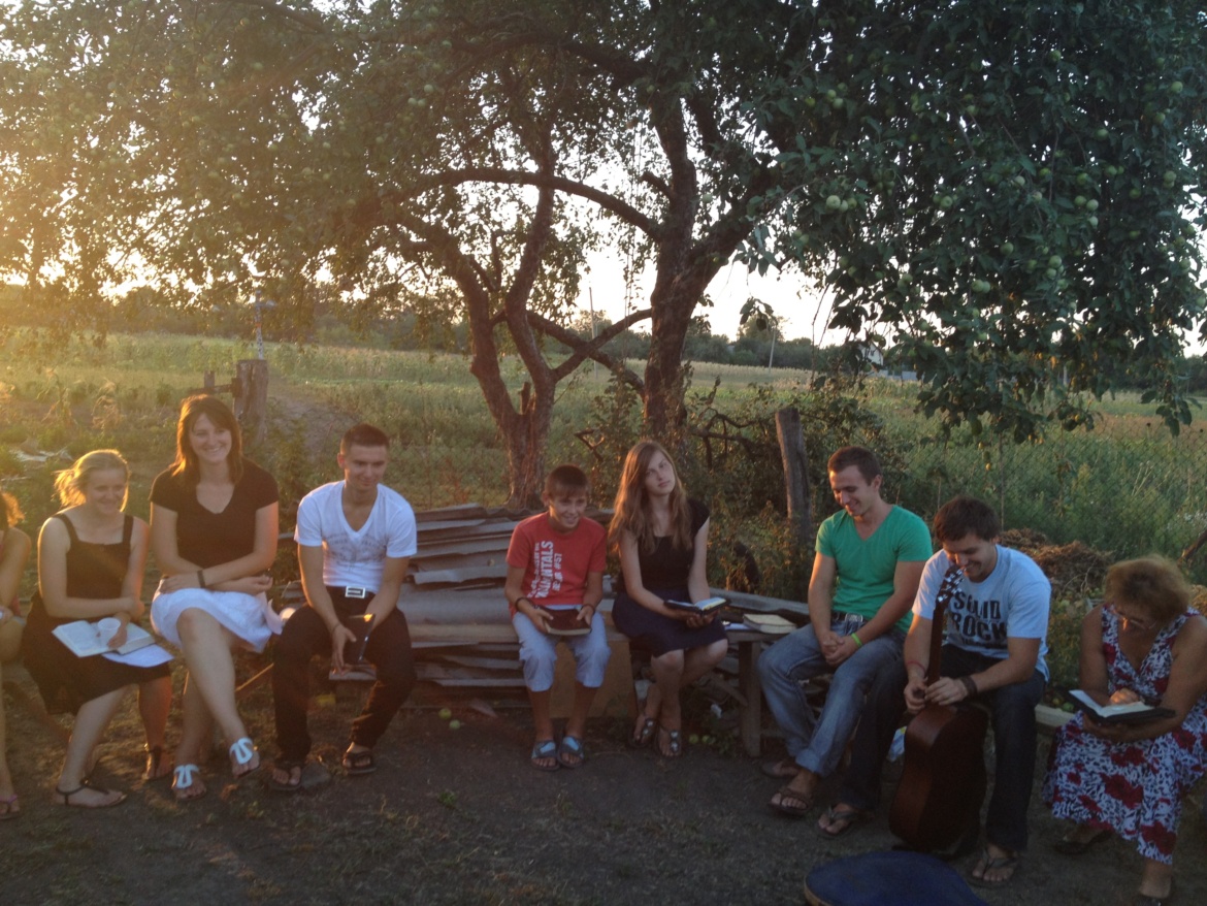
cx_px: 604
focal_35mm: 35
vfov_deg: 40.7
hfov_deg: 52.6
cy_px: 453
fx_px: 1221
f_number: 2.4
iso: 80
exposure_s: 1/120
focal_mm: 4.28
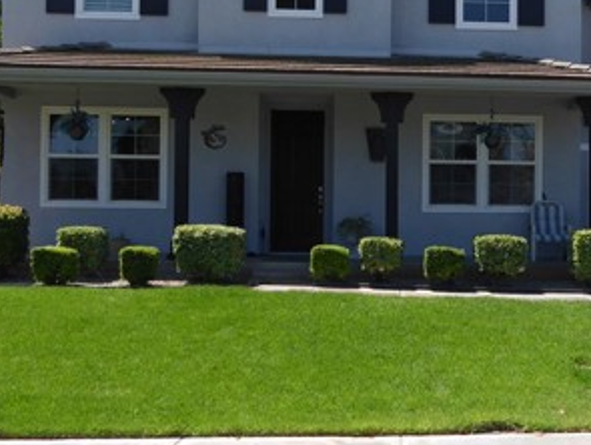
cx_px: 439
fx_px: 889
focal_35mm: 52
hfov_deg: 36.0
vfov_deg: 28.1
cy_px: 233
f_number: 3.3
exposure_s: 1/800
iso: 100
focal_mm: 4.3
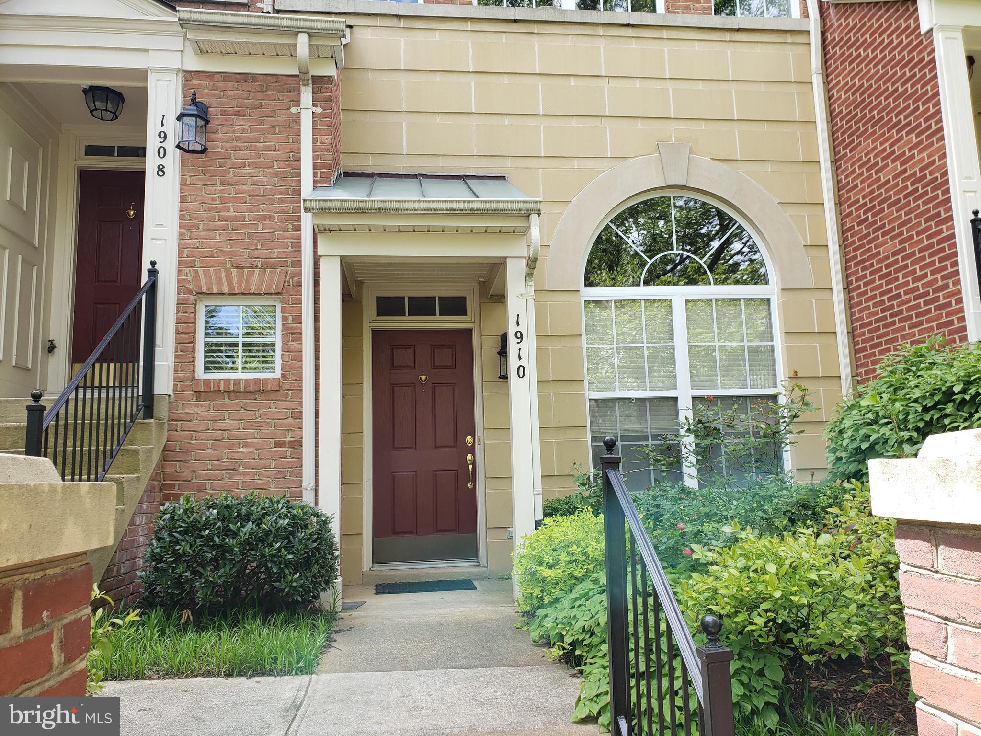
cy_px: 368
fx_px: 737
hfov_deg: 67.3
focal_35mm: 26
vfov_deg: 53.1
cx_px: 490
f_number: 2.4
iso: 50
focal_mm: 4.3
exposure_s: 1/227
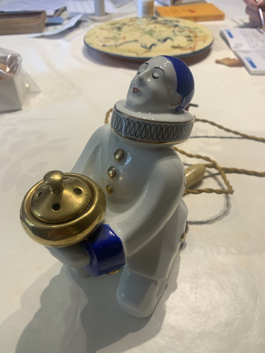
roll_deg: -1.1
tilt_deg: -43.2
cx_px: 132
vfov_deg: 67.3
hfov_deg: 53.1
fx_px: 265
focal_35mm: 26
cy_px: 176
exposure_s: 1/50
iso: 64
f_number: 1.8
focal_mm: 4.25
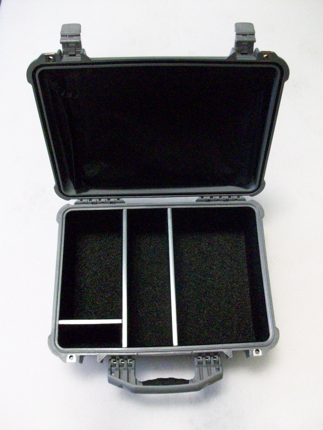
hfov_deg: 41.8
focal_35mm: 34
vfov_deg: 54.0
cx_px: 162
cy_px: 215
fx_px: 423
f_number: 2.8
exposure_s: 1/128
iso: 431
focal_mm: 5.7
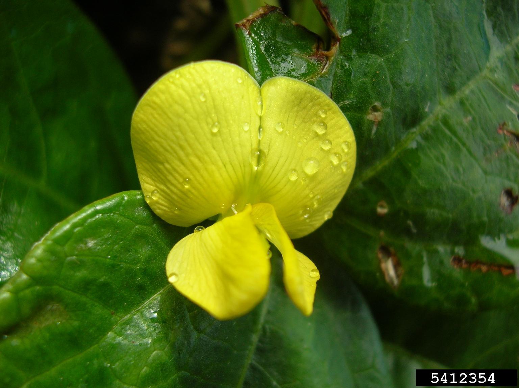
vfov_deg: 40.6
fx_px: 524
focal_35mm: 35
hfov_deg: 52.7
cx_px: 260
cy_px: 194
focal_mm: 5.8
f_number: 2.8
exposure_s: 1/376
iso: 50
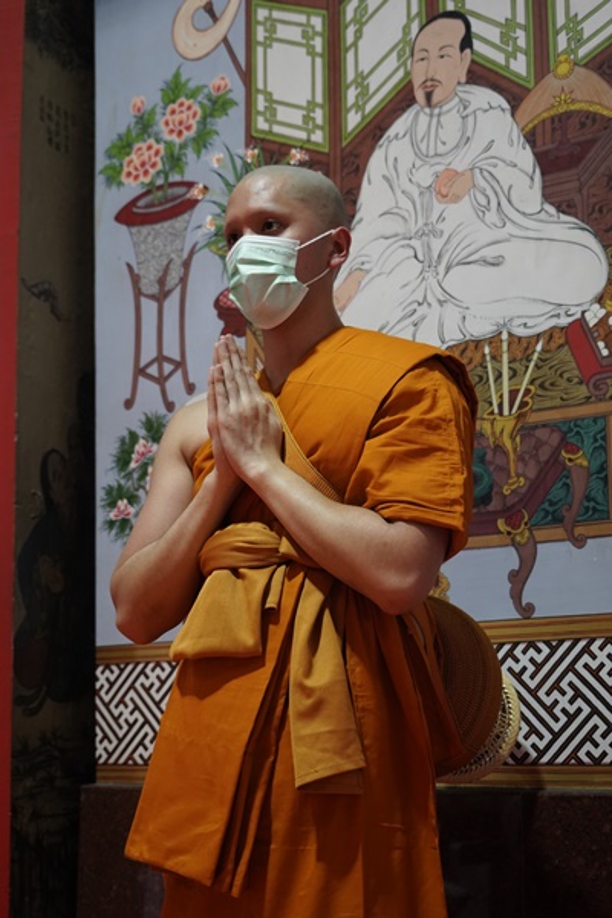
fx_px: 1377
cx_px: 306
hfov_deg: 25.1
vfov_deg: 36.9
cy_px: 459
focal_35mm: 54
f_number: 4.5
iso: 4000
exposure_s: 1/100
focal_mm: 54
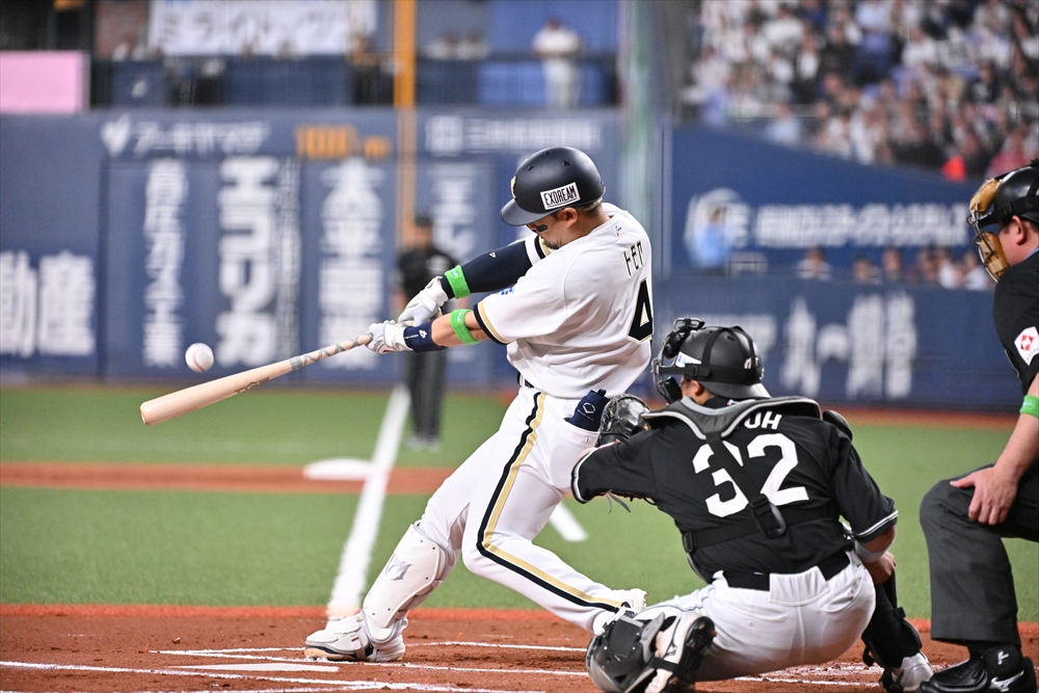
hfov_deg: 7.6
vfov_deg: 5.1
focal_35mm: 270
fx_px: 7793
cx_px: 520
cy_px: 346
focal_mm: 270
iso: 6400
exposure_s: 1/1600
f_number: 4
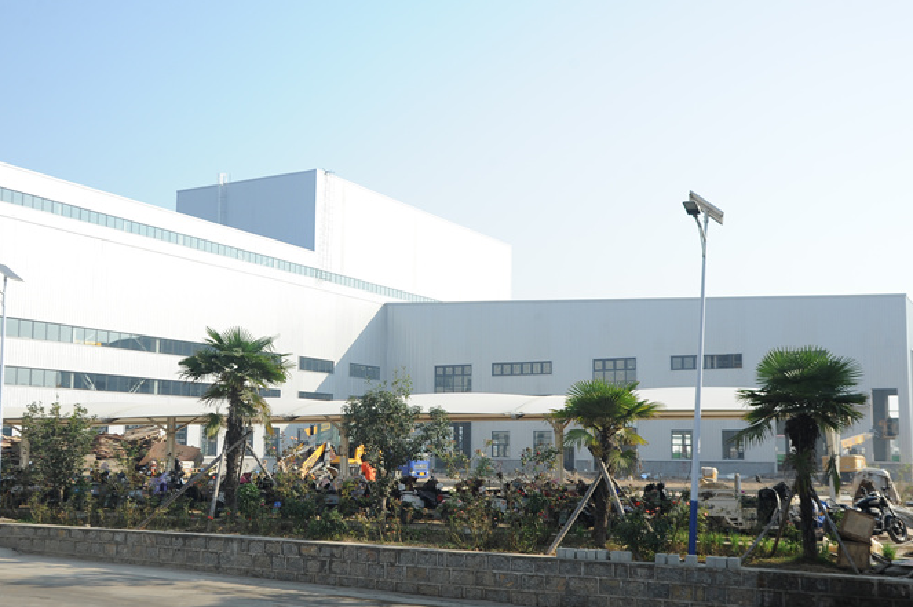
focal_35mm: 41
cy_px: 347
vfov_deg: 32.5
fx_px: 1039
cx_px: 448
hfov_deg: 47.4
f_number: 5.6
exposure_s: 1/640
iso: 400
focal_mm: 34
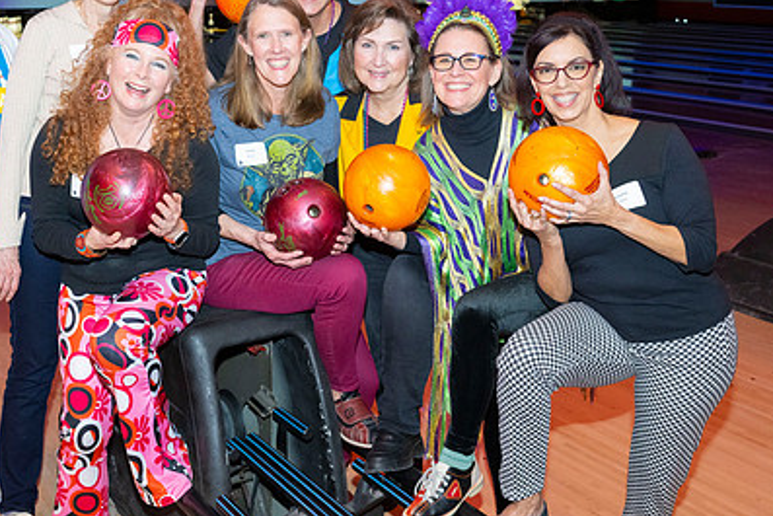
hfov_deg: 40.0
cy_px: 190
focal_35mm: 49
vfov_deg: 27.4
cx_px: 276
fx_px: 1052
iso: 2000
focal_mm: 33.5
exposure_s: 1/100
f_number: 5.6
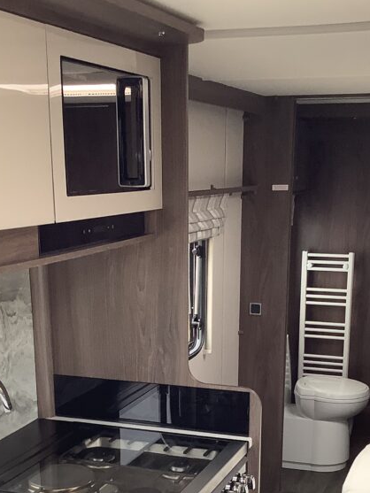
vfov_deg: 32.8
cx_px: 201
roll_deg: -1.5
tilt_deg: -16.8
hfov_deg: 25.7
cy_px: 395
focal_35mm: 57
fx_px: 812
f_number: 2.4
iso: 64
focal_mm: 3.3
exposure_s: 1/60
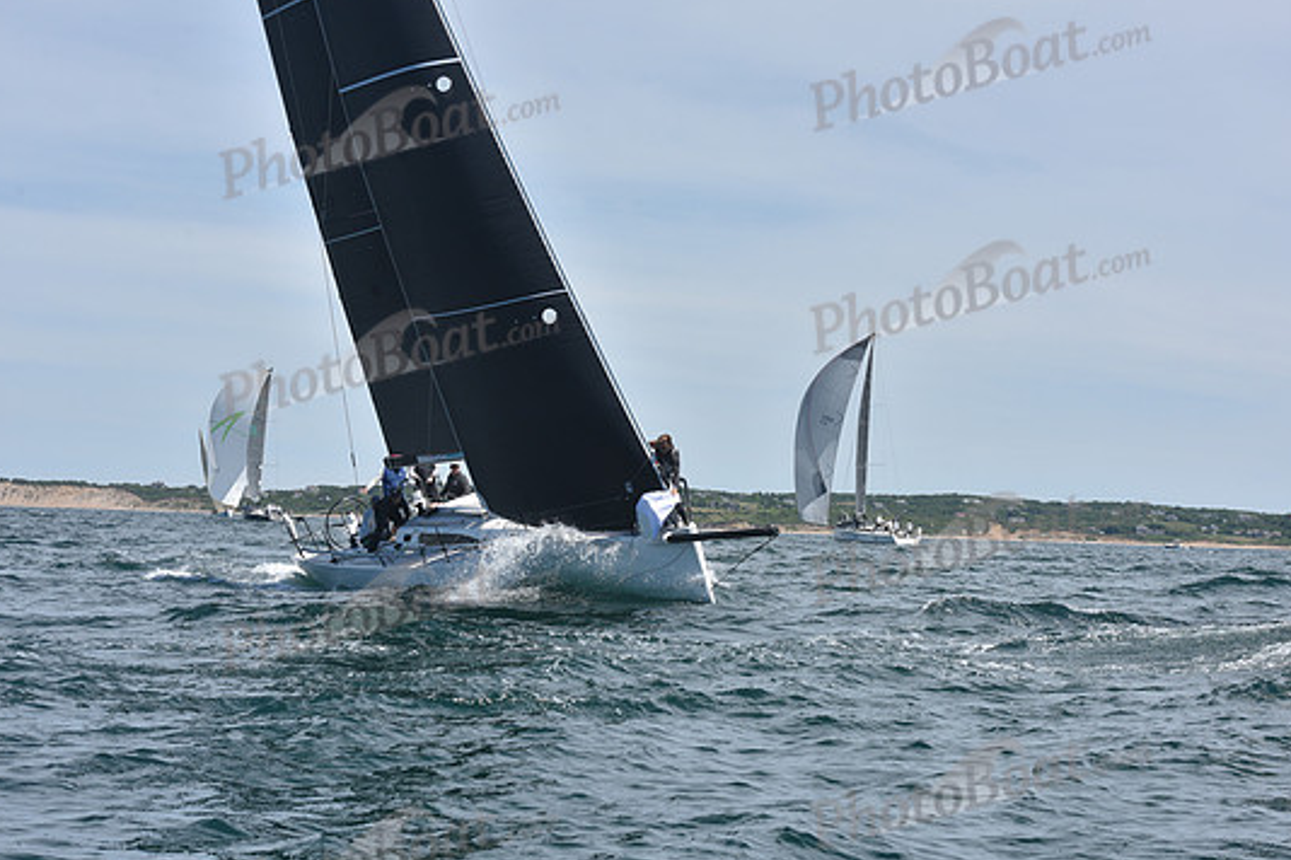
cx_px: 687
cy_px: 451
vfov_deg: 17.9
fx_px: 2725
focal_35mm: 76
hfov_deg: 26.6
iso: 250
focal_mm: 70
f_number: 10
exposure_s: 1/800
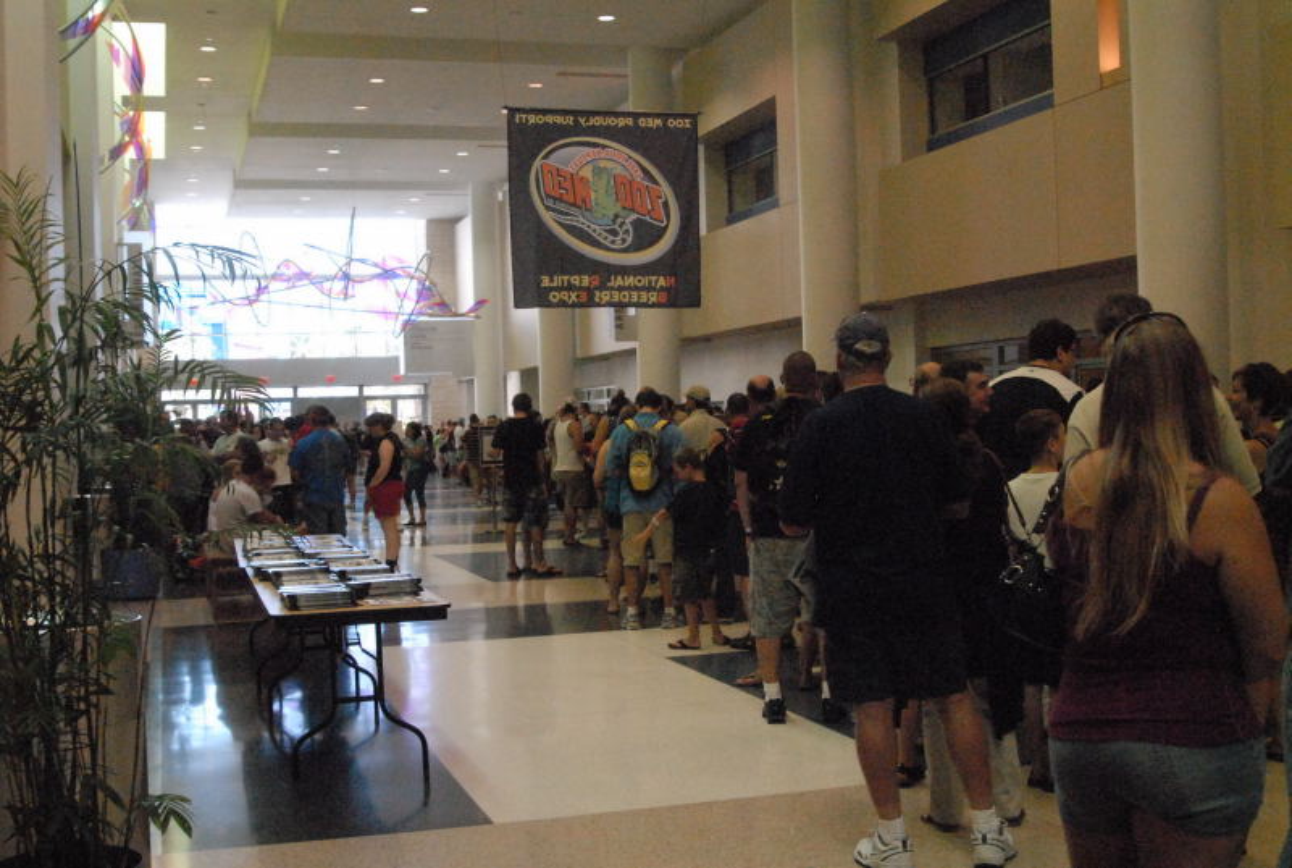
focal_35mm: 42
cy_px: 434
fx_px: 1510
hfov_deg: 46.3
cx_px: 646
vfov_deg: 32.0
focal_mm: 28
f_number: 9
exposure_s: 1/320
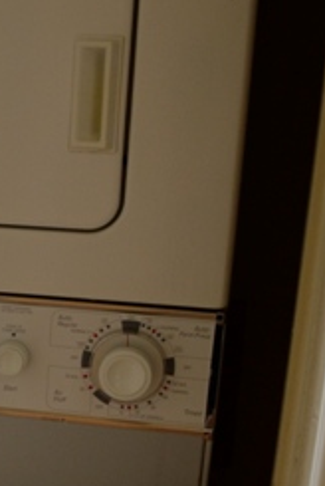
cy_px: 405
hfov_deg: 14.5
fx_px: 1188
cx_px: -167
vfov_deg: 22.7
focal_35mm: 88
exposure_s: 1/20
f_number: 3.5
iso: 400
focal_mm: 18
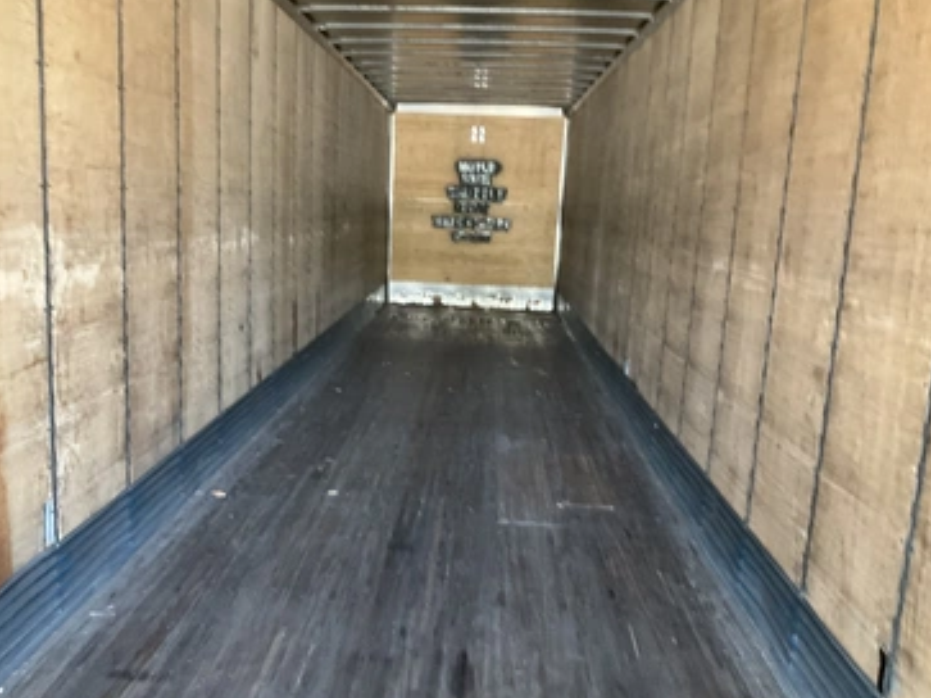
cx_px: 423
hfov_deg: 56.7
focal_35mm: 32
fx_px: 860
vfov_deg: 44.1
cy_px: 357
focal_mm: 3
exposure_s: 1/40
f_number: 1.8
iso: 320
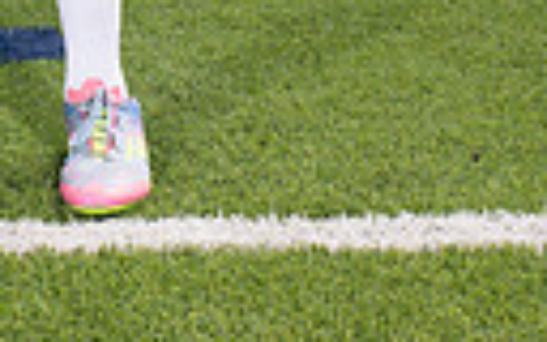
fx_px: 2027
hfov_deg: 14.9
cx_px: -81
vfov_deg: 8.6
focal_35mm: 136
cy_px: -539
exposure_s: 1/400
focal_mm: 38
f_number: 7.1
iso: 125
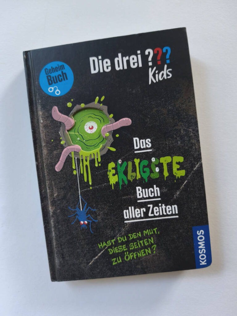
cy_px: 158
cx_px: 118
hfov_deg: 58.9
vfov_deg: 73.9
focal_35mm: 23
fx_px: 210
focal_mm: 6.2
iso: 640
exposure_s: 1/50
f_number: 1.6
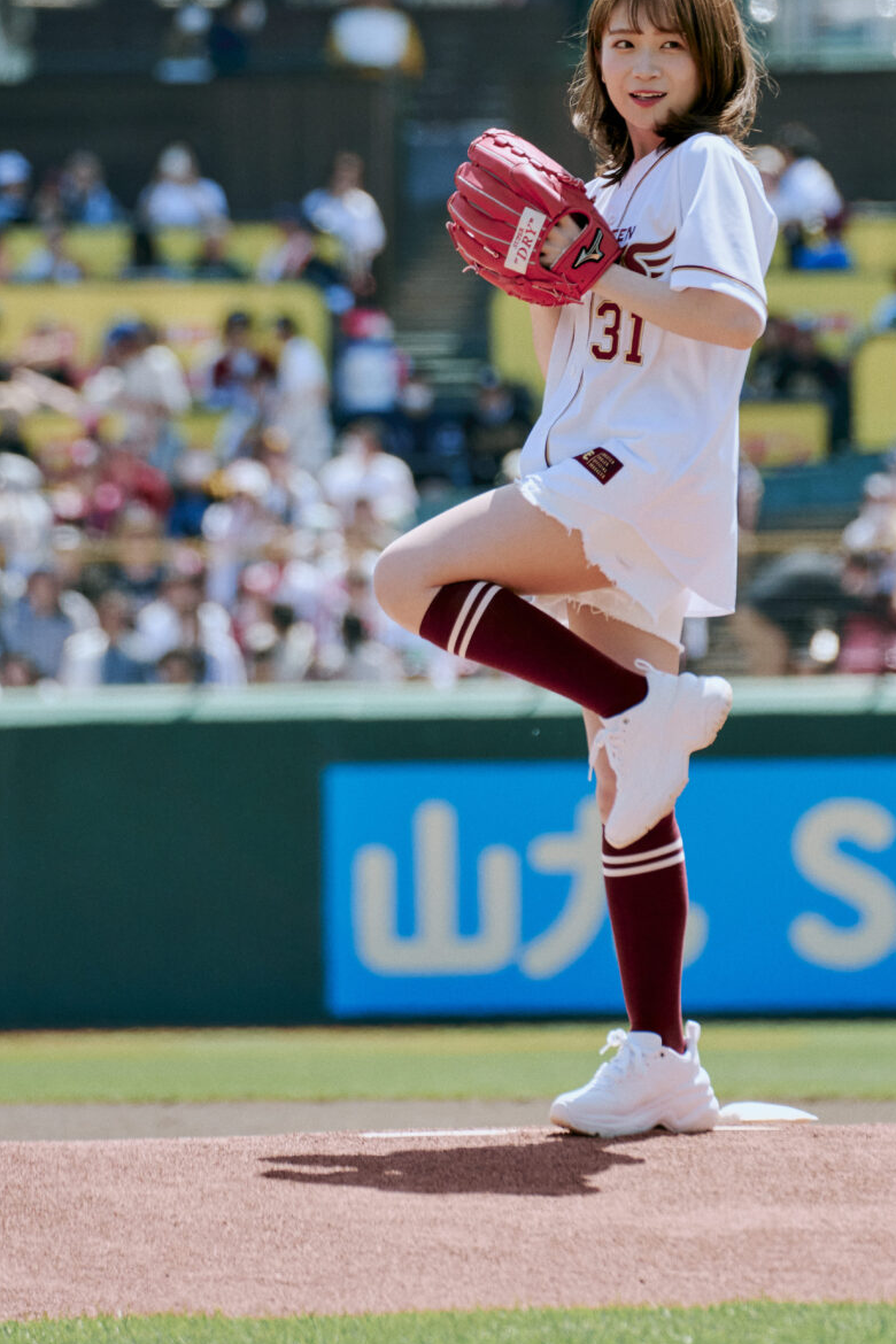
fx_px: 22958
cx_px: 624
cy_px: 469
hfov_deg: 2.2
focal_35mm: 615
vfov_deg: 3.4
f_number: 8
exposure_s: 1/500
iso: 400
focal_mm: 400
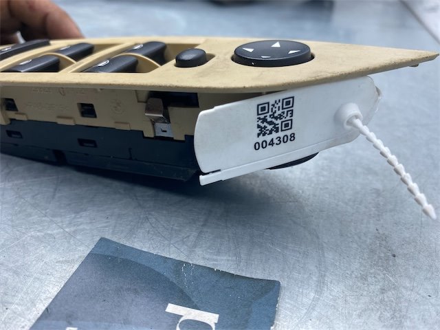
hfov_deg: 67.3
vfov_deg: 53.1
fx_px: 330
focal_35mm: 26
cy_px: 165
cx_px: 220
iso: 32
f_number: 1.8
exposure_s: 1/269
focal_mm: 4.25
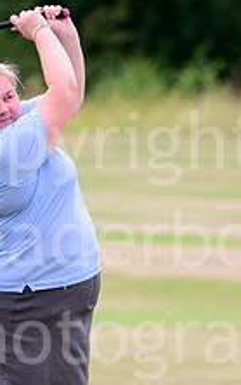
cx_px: 89
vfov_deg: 1.8
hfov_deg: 1.1
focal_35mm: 1194
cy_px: 295
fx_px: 12531
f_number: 5.6
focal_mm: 400
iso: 1600
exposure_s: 1/3200
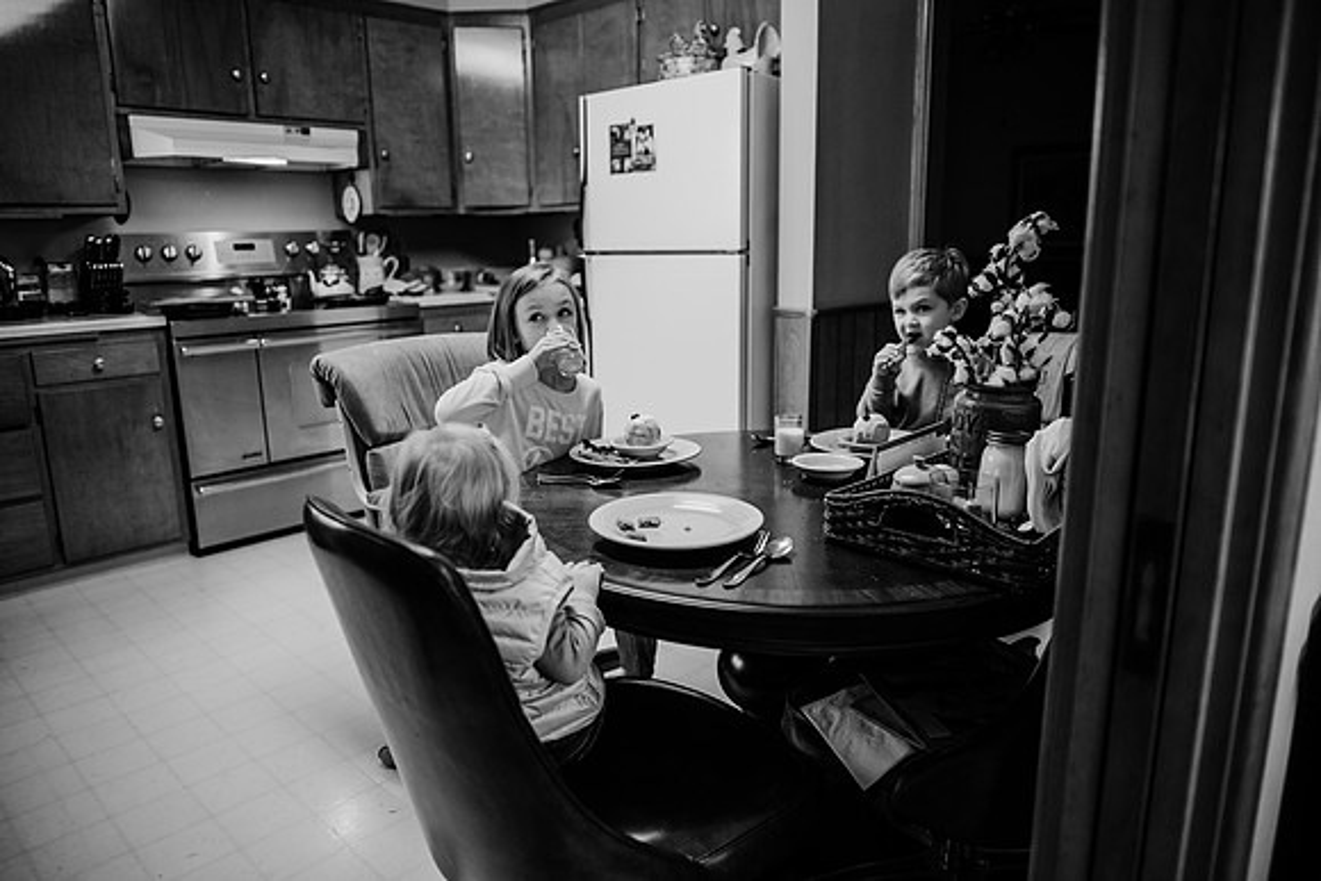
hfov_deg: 73.7
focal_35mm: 24
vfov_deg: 53.2
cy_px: 440
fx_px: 881
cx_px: 660
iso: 640
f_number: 1.8
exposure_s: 1/200
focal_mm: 24
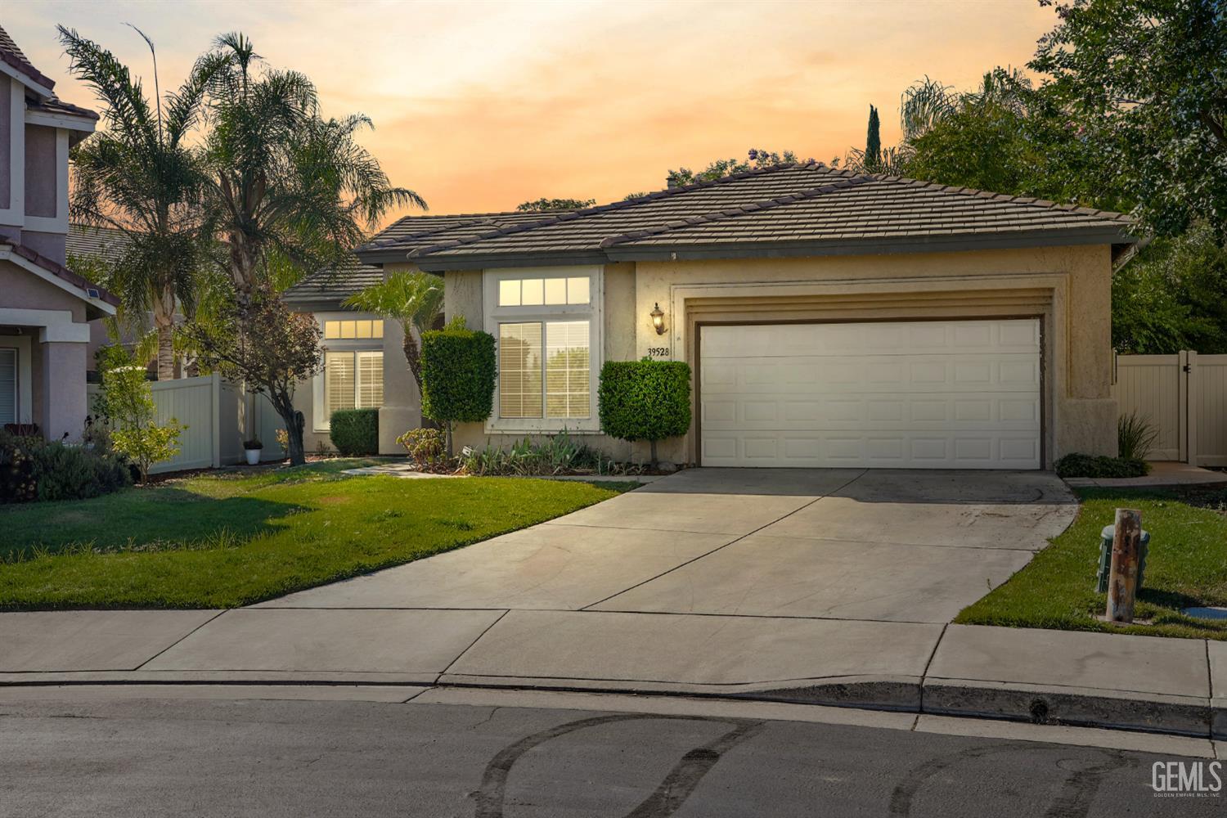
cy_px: 409
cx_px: 614
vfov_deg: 37.9
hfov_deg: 54.4
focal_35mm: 35
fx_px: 1193
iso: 100
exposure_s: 1/125
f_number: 9
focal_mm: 35
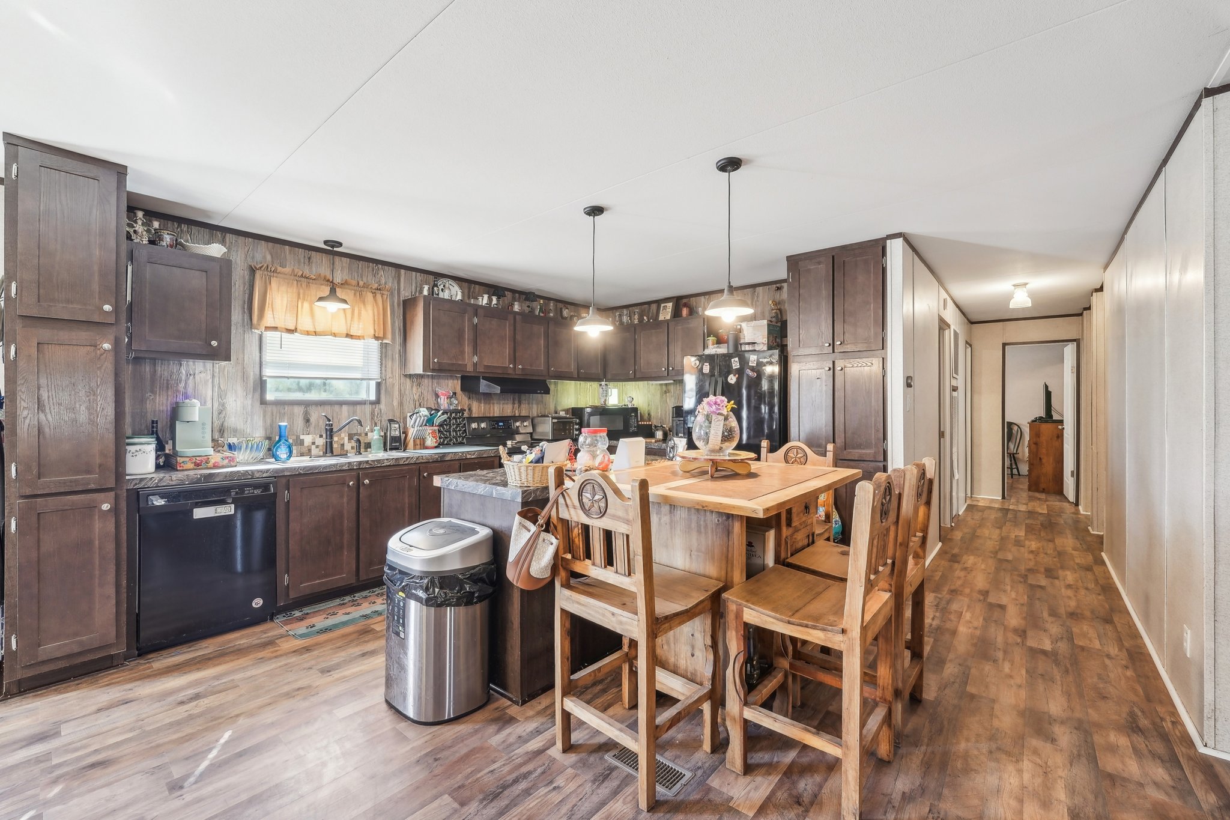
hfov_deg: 104.3
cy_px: 410
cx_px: 615
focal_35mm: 14
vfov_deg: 81.2
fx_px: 478
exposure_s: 1/13
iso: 800
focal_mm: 14
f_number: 8
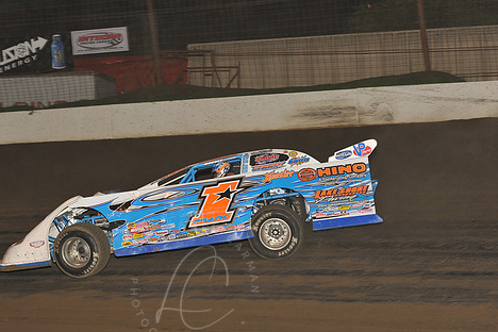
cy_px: 189
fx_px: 1577
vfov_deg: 12.0
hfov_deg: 17.9
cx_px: 194
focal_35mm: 114
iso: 1000
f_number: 7.1
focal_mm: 92
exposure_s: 1/320
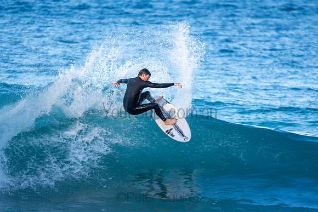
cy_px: 106
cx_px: 159
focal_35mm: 750
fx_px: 6626
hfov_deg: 2.7
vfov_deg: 1.8
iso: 360
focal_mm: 500
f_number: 5.6
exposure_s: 1/1000
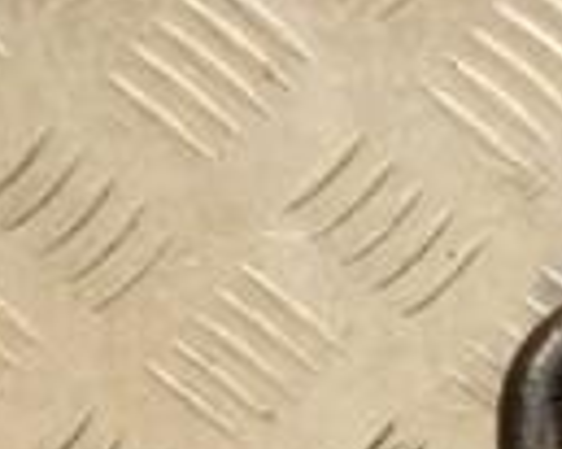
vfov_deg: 4.5
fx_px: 5651
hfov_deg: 5.5
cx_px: 1207
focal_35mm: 340
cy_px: 545
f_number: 5
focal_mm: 52
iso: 800
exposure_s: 1/160
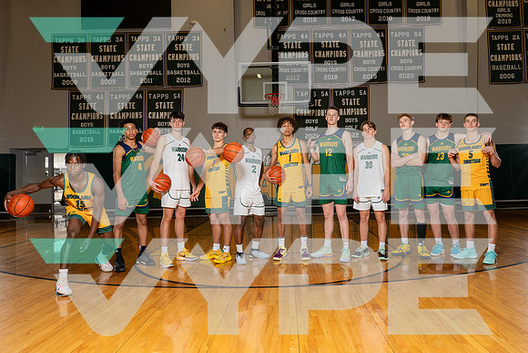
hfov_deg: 63.1
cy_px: 162
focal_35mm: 29
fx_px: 429
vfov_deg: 44.6
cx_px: 286
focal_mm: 27
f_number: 9
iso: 800
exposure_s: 1/250
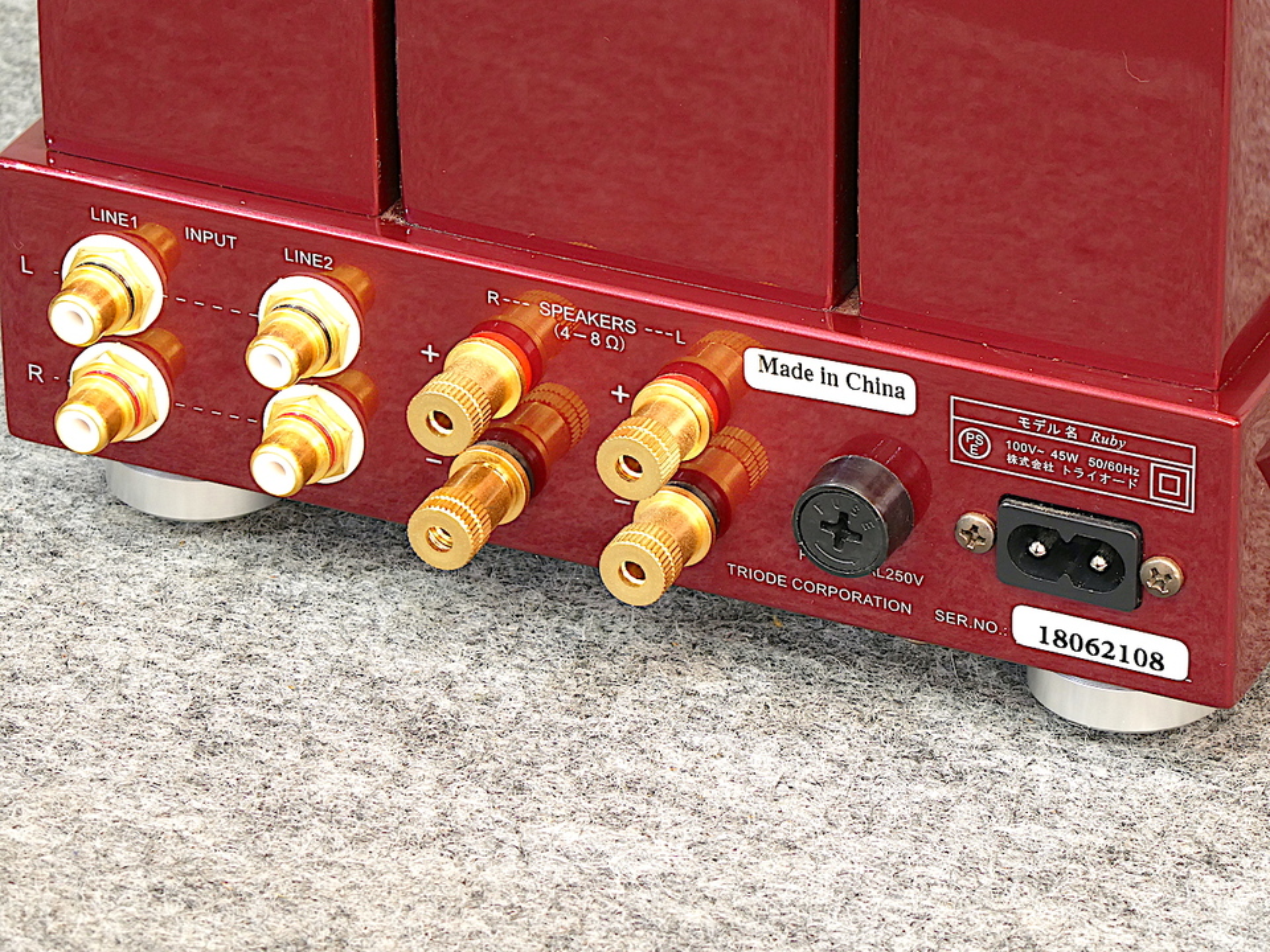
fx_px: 7338
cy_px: 476
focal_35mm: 200
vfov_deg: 7.4
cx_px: 635
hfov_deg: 9.9
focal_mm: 35.8
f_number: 5.6
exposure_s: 1/2
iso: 100
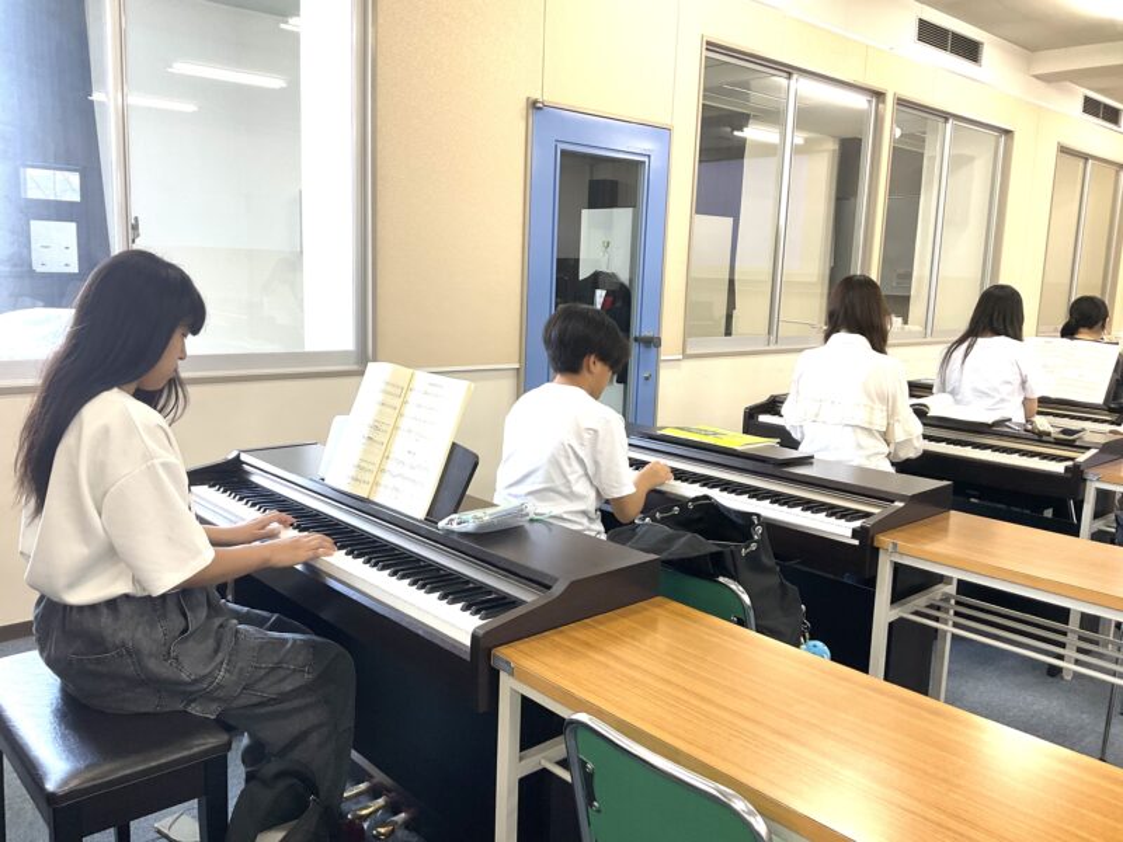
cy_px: 421
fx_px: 941
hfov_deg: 61.7
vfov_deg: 48.2
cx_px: 562
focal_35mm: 29
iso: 80
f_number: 1.8
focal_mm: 3
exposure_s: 1/60
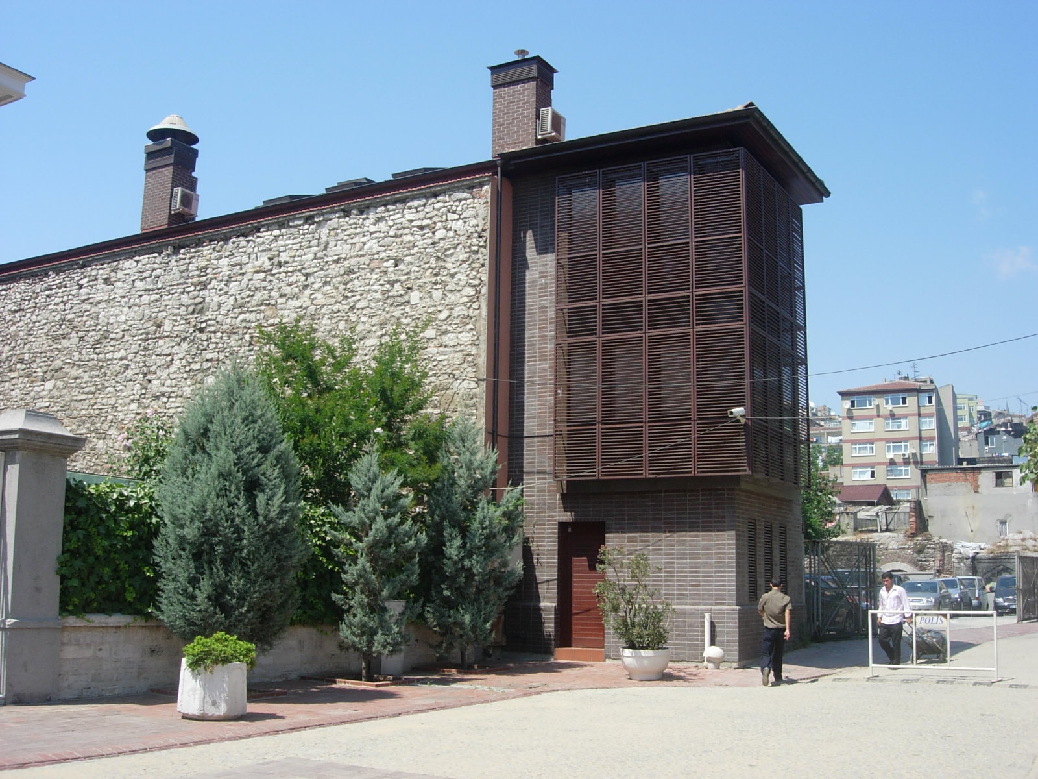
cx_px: 519
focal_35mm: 38
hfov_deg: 49.0
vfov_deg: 37.7
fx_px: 1139
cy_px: 390
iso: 64
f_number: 4.8
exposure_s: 1/456
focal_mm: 7.8
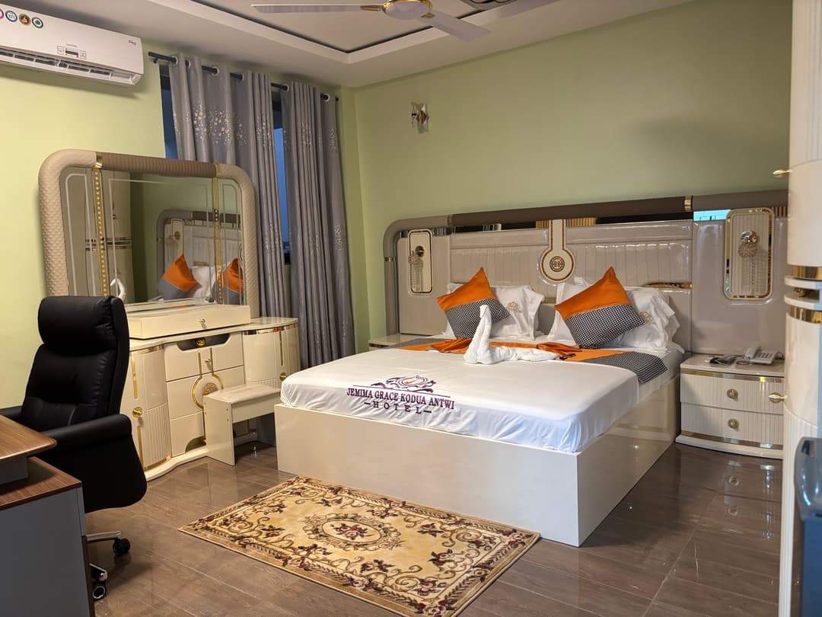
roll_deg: +2.9
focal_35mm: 26
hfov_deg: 67.3
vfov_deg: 53.1
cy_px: 308
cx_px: 411
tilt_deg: -6.8
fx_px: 617
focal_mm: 5.96
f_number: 1.6
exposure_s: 1/60
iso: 250
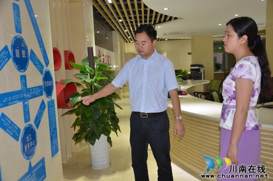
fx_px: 272
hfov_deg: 53.2
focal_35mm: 36
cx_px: 136
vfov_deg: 36.7
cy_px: 90
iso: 800
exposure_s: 1/60
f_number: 3.8
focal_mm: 24
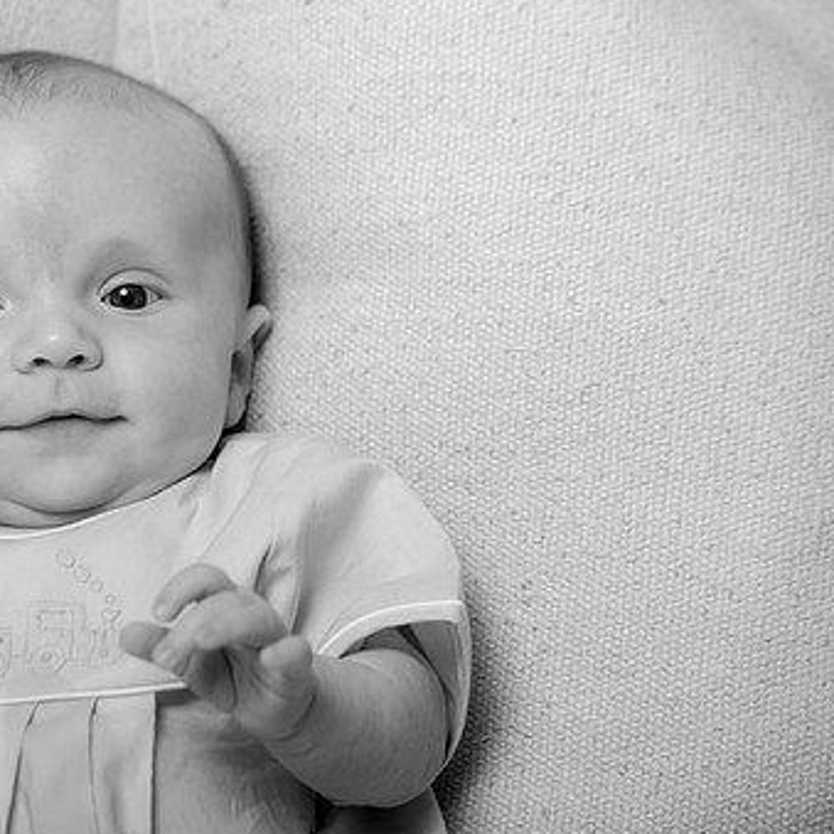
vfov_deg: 6.9
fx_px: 6924
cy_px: 458
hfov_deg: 6.9
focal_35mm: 254
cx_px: 170
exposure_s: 1/200
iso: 250
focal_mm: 175
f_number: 5.6
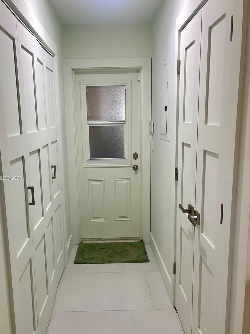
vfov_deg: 59.9
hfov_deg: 46.7
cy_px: 179
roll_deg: +2.0
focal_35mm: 30
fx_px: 289
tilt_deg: -11.3
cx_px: 110
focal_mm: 5.1
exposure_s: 1/120
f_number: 1.6
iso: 125
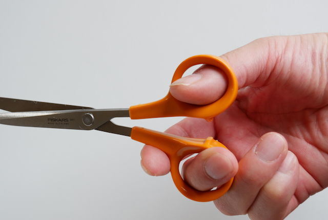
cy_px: 110
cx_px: 164
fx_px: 465
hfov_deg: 38.8
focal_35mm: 51
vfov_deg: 26.5
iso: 500
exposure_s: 1/30
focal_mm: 34
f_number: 8
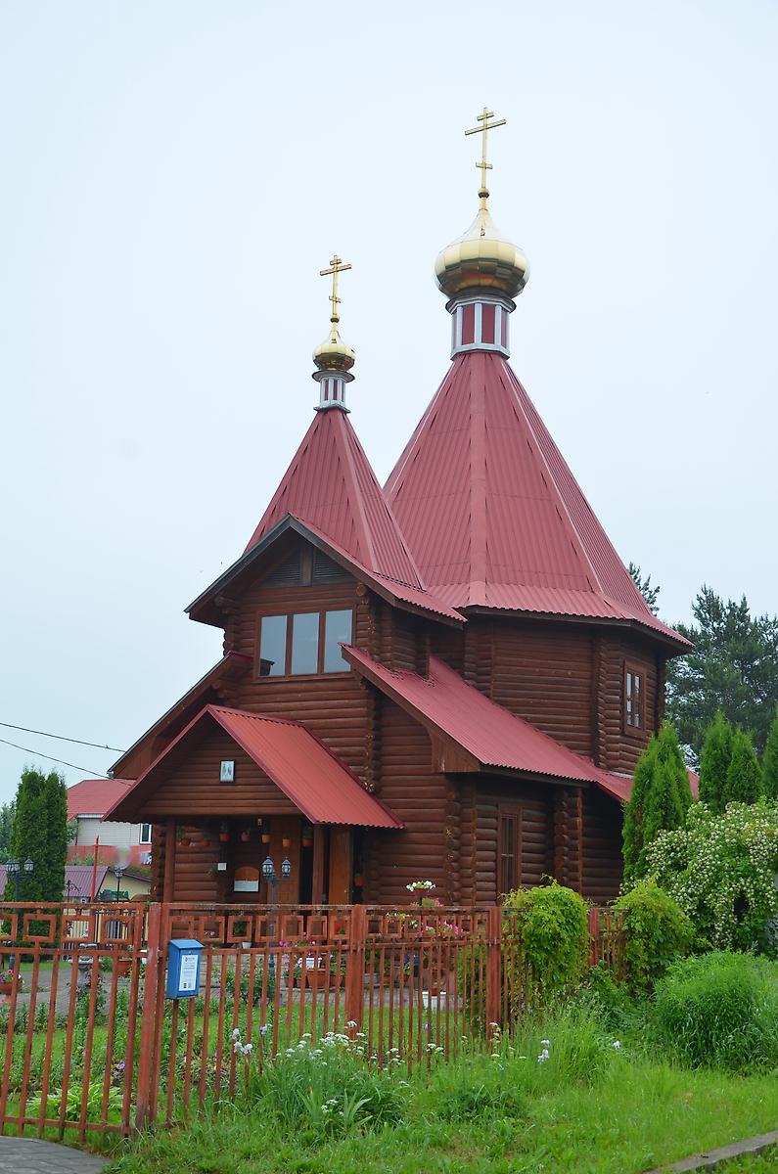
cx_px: 389
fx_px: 1563
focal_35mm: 48
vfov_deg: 41.2
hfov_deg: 28.0
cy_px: 587
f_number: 6.3
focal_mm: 32
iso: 200
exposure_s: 1/160
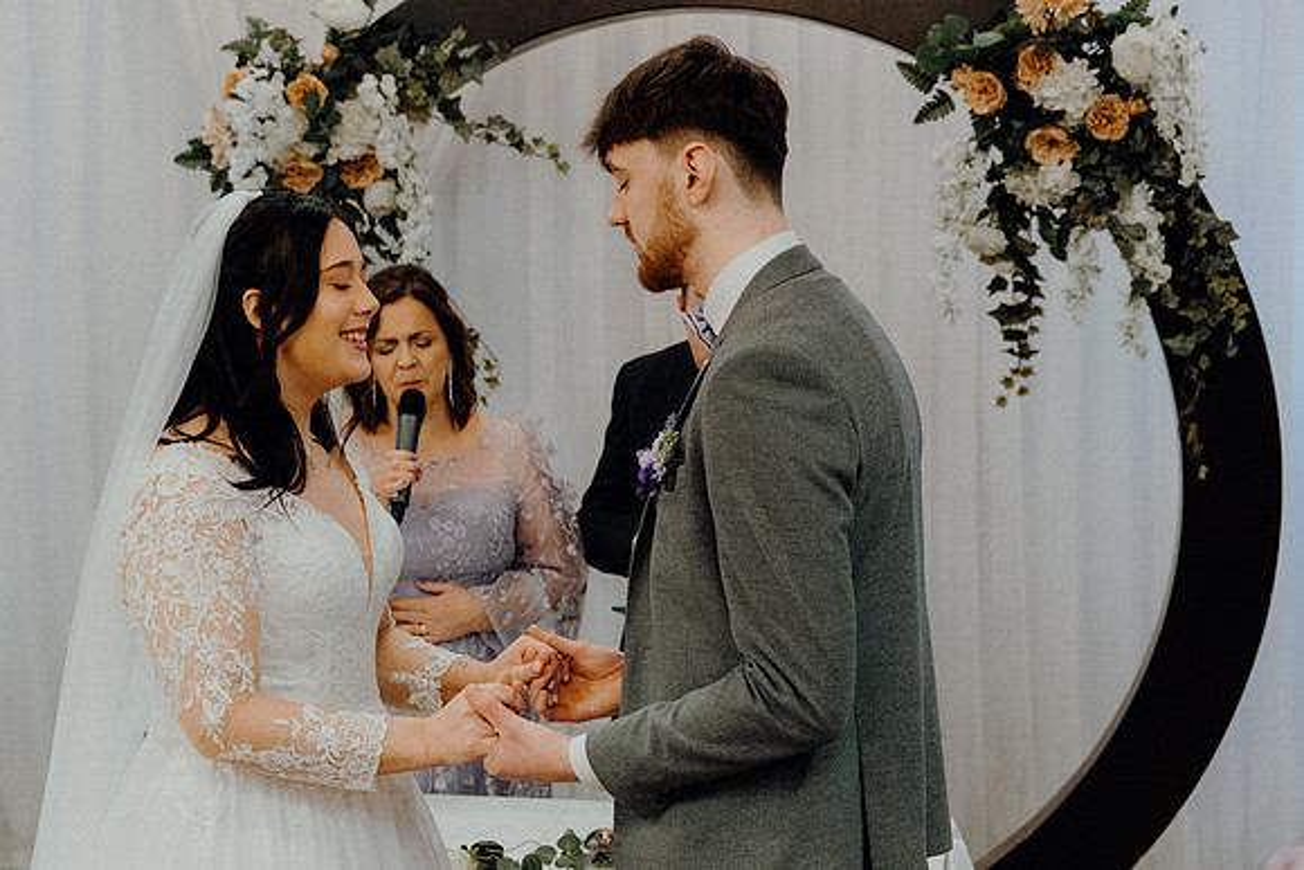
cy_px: 435
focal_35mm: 61
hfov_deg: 32.9
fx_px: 2210
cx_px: 652
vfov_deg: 22.3
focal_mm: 41
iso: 5000
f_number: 3.5
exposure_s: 1/200
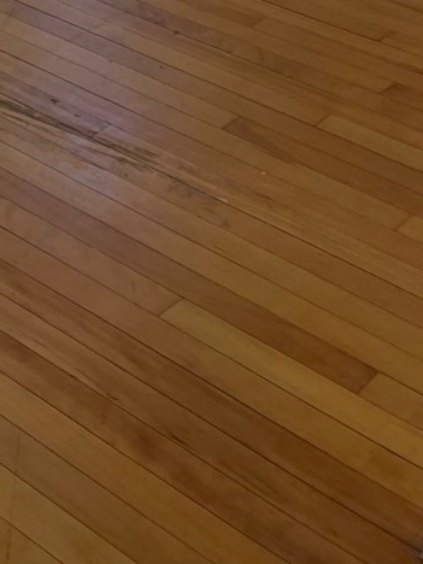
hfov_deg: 16.2
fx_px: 1336
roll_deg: -1.0
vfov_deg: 20.9
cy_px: -234
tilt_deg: -19.8
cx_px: -237
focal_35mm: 82
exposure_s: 1/121
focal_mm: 5.1
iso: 40
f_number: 1.6
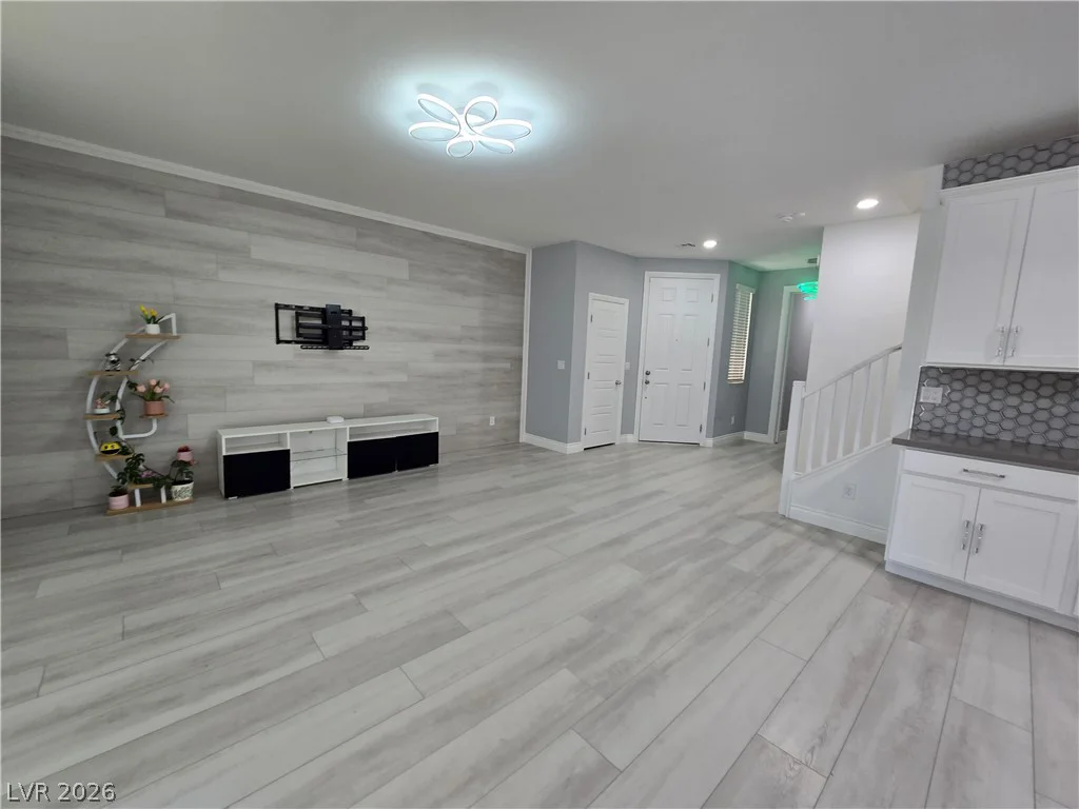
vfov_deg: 89.9
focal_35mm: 13
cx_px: 540
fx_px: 405
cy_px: 404
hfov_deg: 106.2
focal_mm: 2.2
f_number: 2.2
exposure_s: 1/60
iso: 125
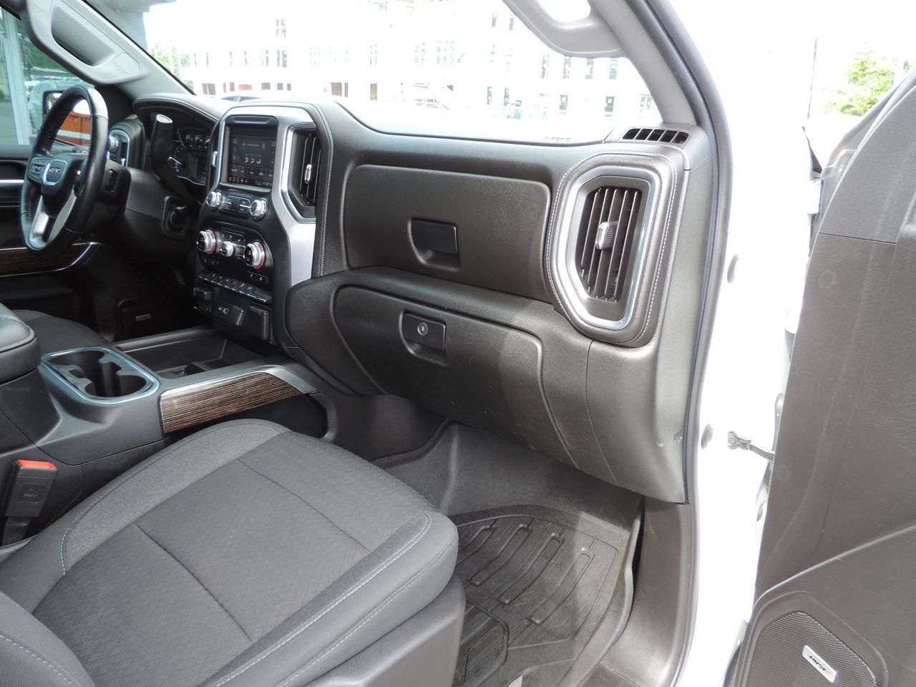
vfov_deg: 56.8
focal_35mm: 24
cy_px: 344
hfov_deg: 71.6
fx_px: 635
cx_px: 458
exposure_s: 1/50
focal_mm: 4.3
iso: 80
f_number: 3
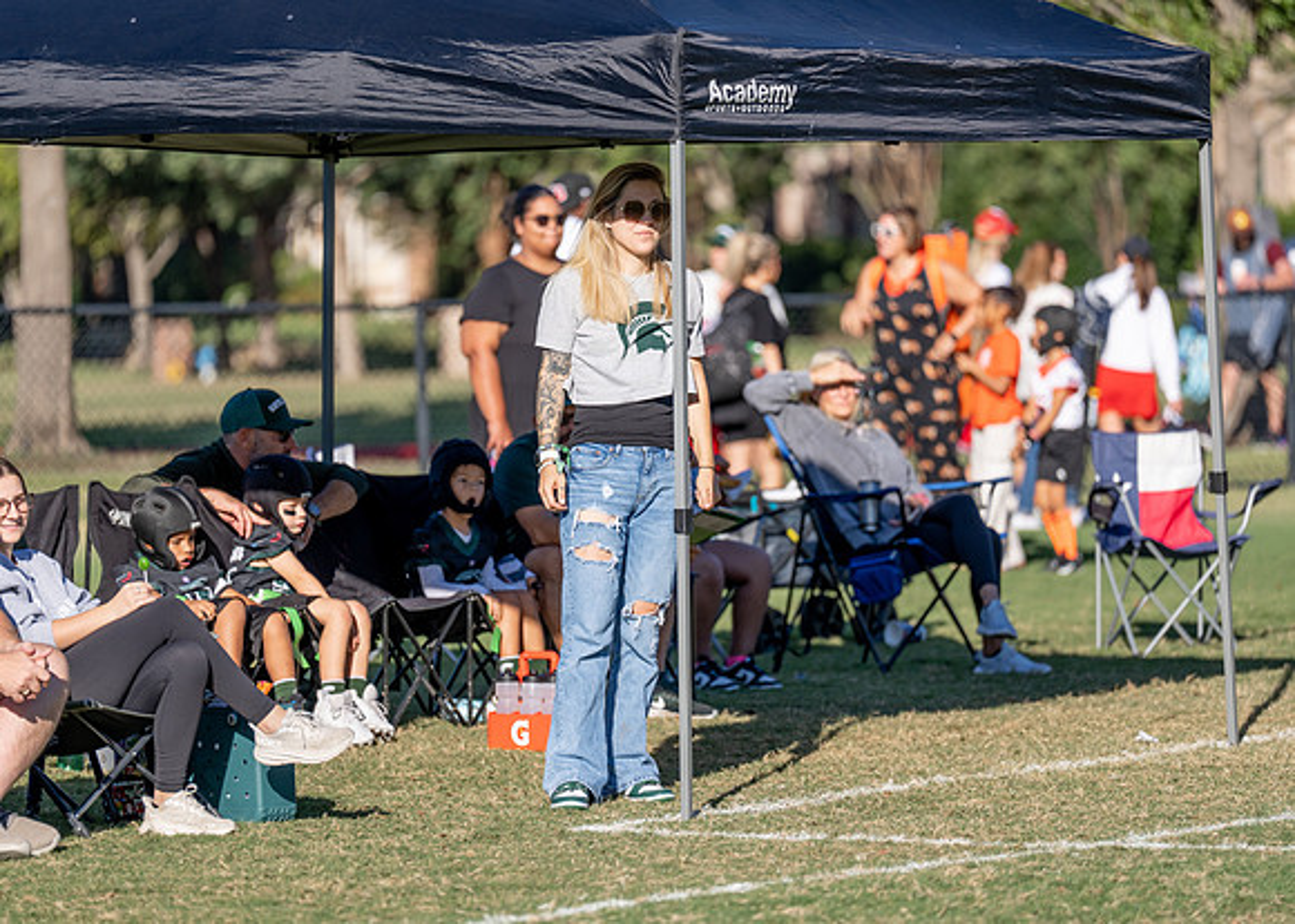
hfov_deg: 9.6
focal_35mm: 210
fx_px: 7706
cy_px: 462
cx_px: 648
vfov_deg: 6.9
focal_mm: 200
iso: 100
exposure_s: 1/2000
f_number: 2.8
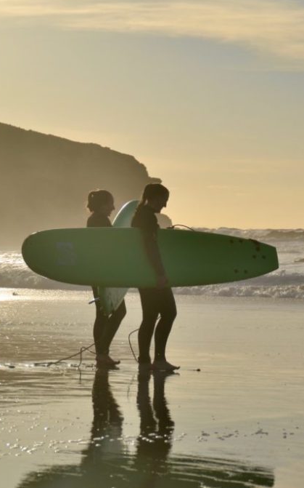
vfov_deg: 14.9
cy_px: 246
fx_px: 1857
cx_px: 129
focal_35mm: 140
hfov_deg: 9.4
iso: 100
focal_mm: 60
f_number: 9
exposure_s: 1/1250
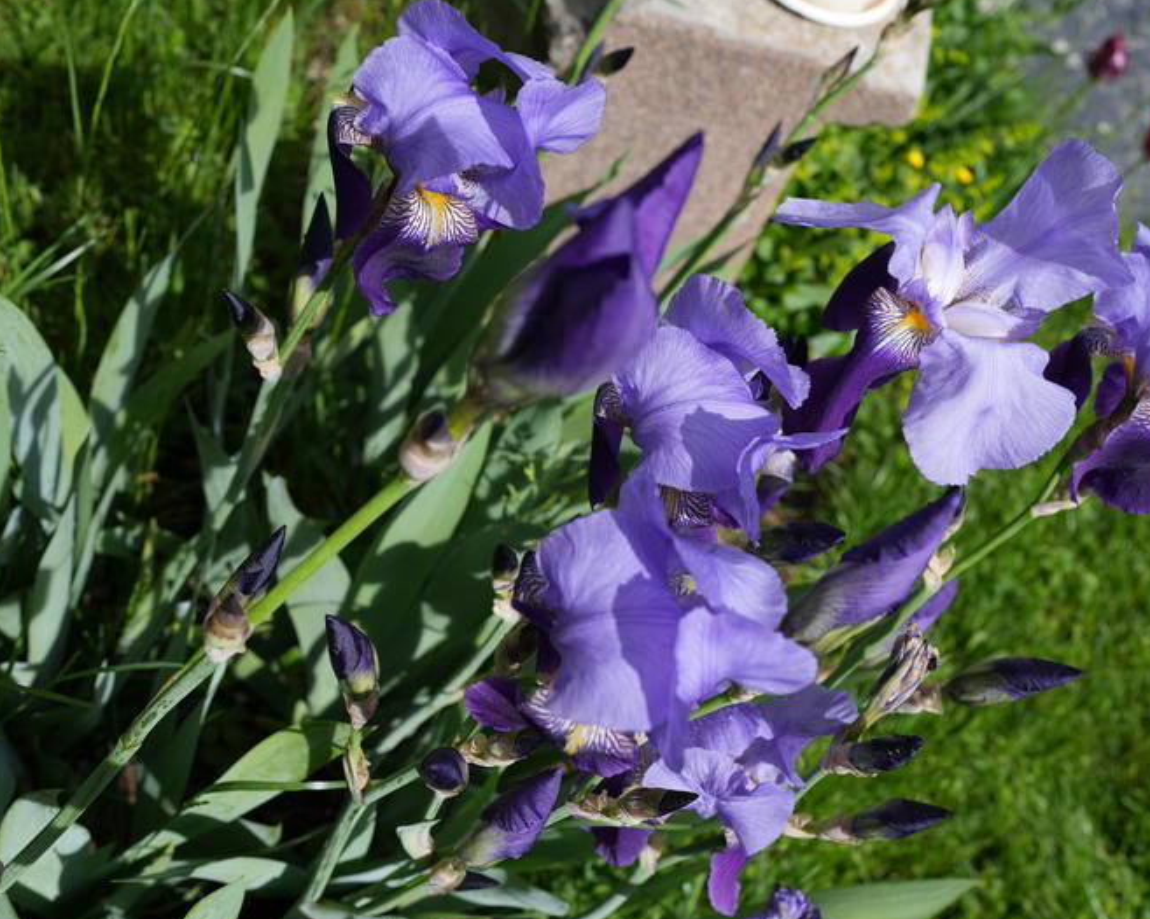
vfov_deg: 37.3
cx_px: 690
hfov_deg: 45.6
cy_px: 460
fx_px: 1361
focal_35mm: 40
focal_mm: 35
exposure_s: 1/400
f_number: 6.3
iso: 100
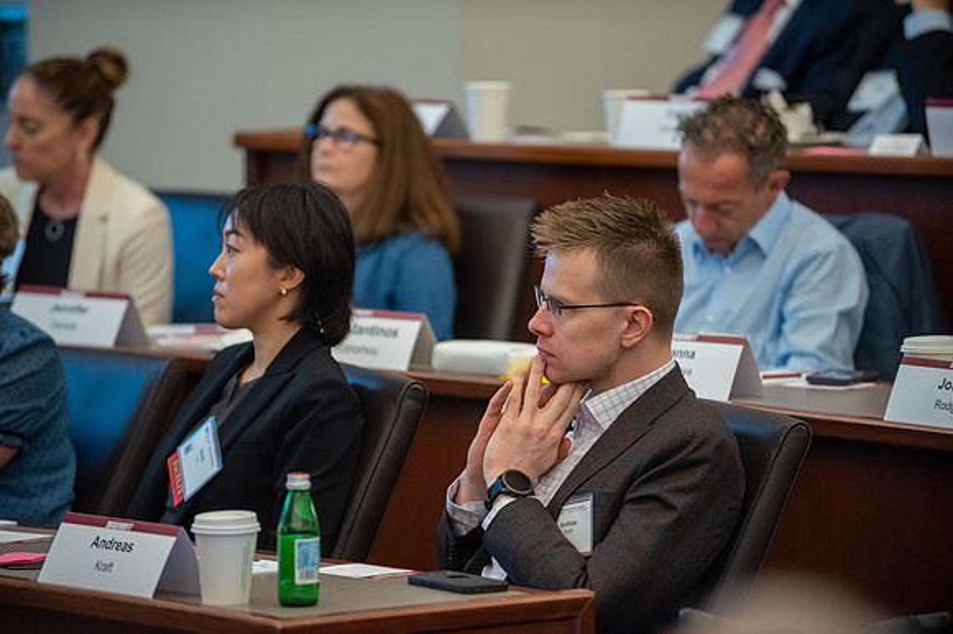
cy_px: 317
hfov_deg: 10.3
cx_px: 476
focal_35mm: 200
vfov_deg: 6.9
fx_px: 5297
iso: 2000
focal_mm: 200
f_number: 2.8
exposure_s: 1/160
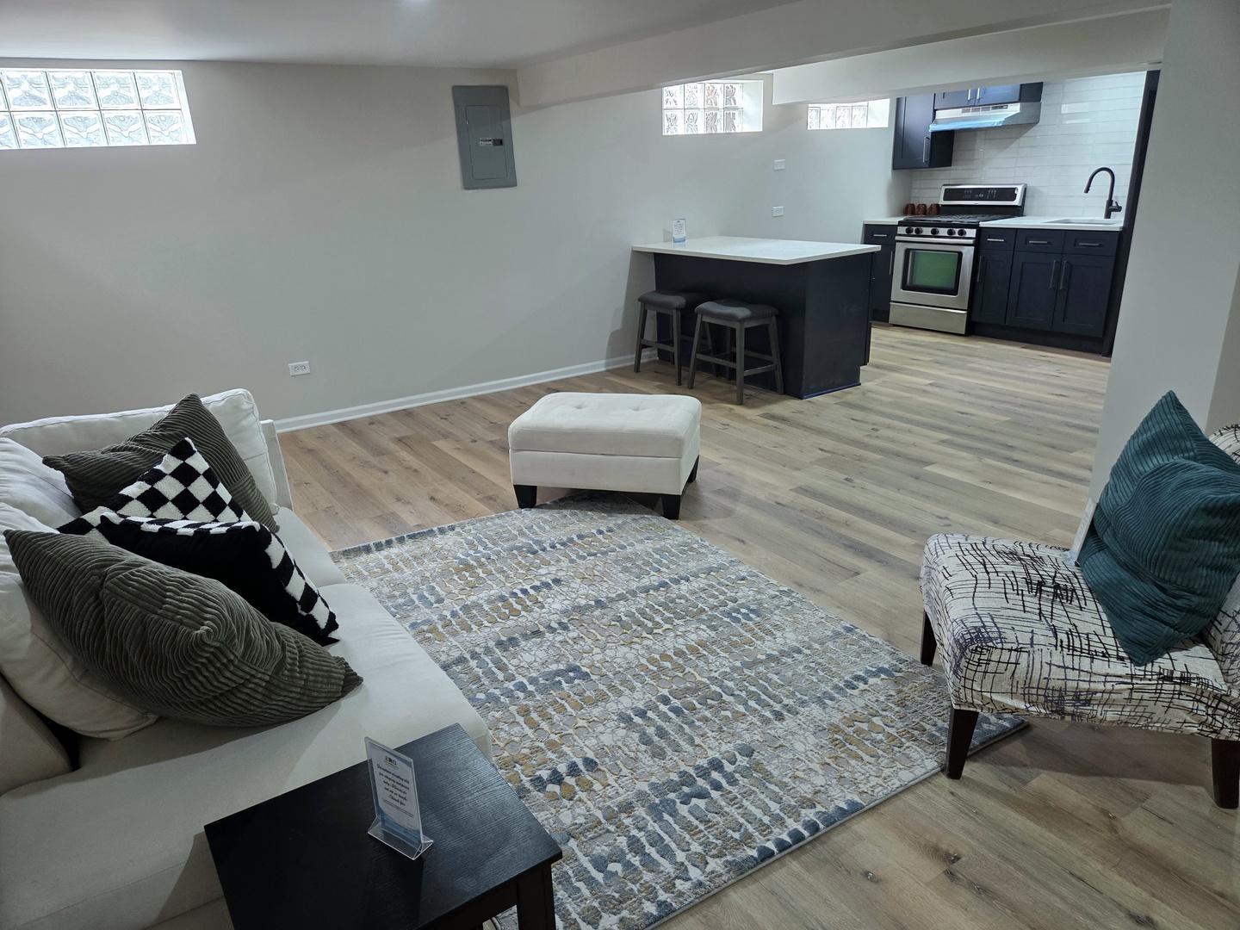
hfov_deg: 73.9
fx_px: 824
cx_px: 620
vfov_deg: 58.9
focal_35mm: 23
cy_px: 465
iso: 160
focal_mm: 5.4
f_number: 1.8
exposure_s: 1/120
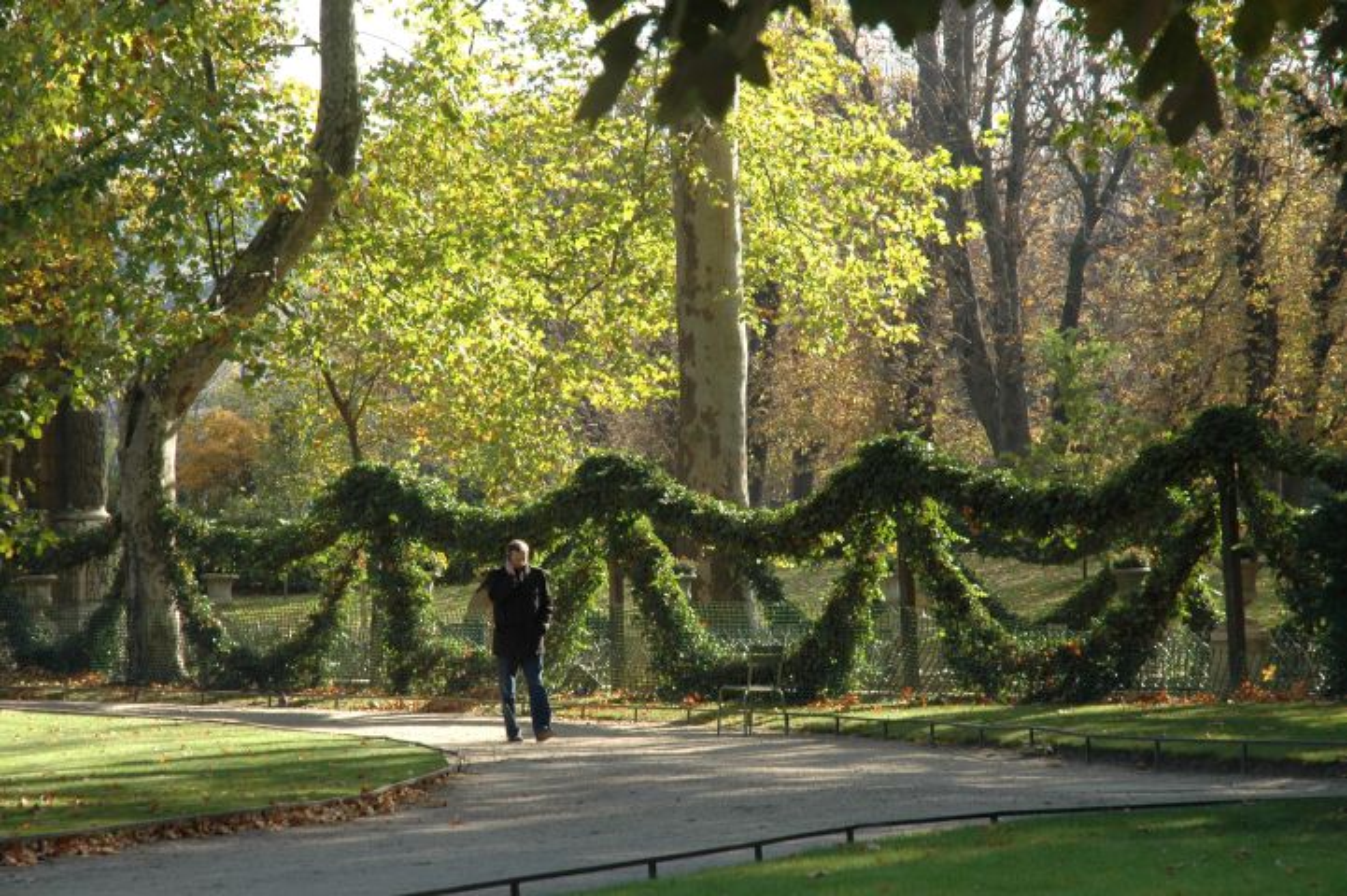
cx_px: 674
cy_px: 448
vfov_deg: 13.0
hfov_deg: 19.5
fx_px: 3927
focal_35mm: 105
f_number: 7.1
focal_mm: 70
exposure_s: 1/80
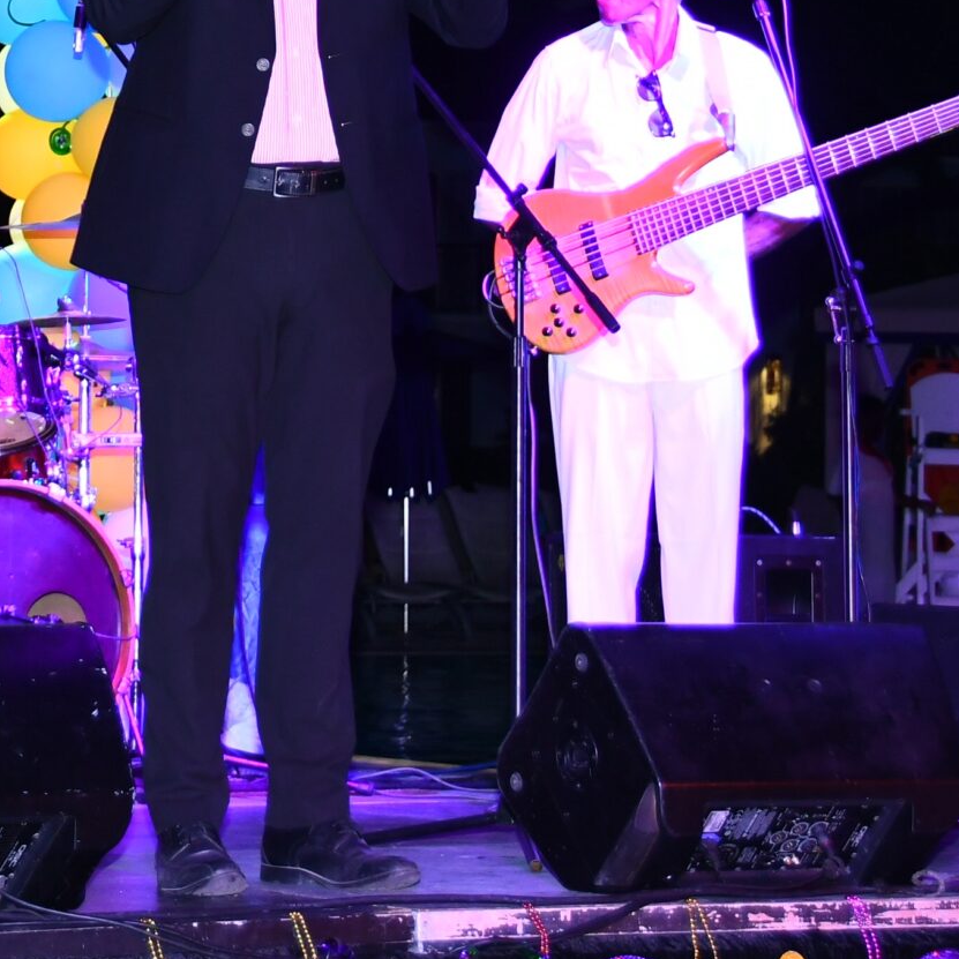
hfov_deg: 11.1
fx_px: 4921
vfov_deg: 11.0
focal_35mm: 157
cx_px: 275
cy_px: 10
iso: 800
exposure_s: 1/40
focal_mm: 40
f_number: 4.5
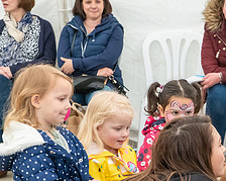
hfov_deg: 11.1
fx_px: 1137
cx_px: 282
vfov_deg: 9.0
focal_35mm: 170
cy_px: 166
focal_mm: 70
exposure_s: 1/125
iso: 2500
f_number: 8
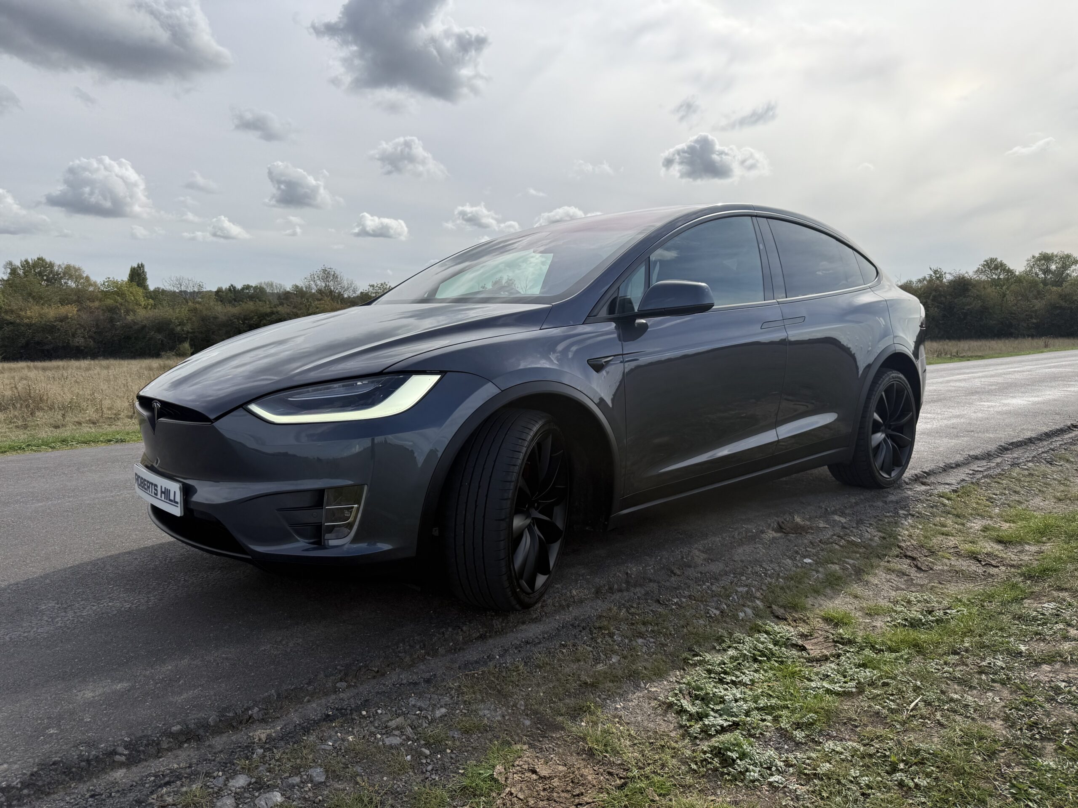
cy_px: 404
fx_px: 747
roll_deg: +0.8
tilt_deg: -5.1
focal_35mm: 24
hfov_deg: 71.6
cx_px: 539
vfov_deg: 56.8
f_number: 1.78
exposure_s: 1/5714
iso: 80
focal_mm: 6.76
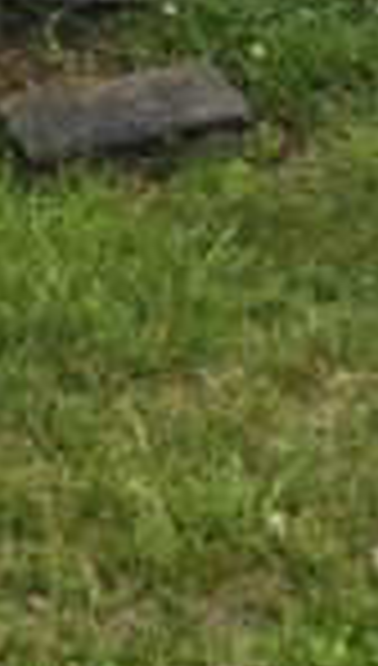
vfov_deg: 14.2
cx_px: -1017
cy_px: -508
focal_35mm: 135
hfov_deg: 7.2
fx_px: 2389
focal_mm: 5.4
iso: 25
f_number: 1.8
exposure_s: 1/387
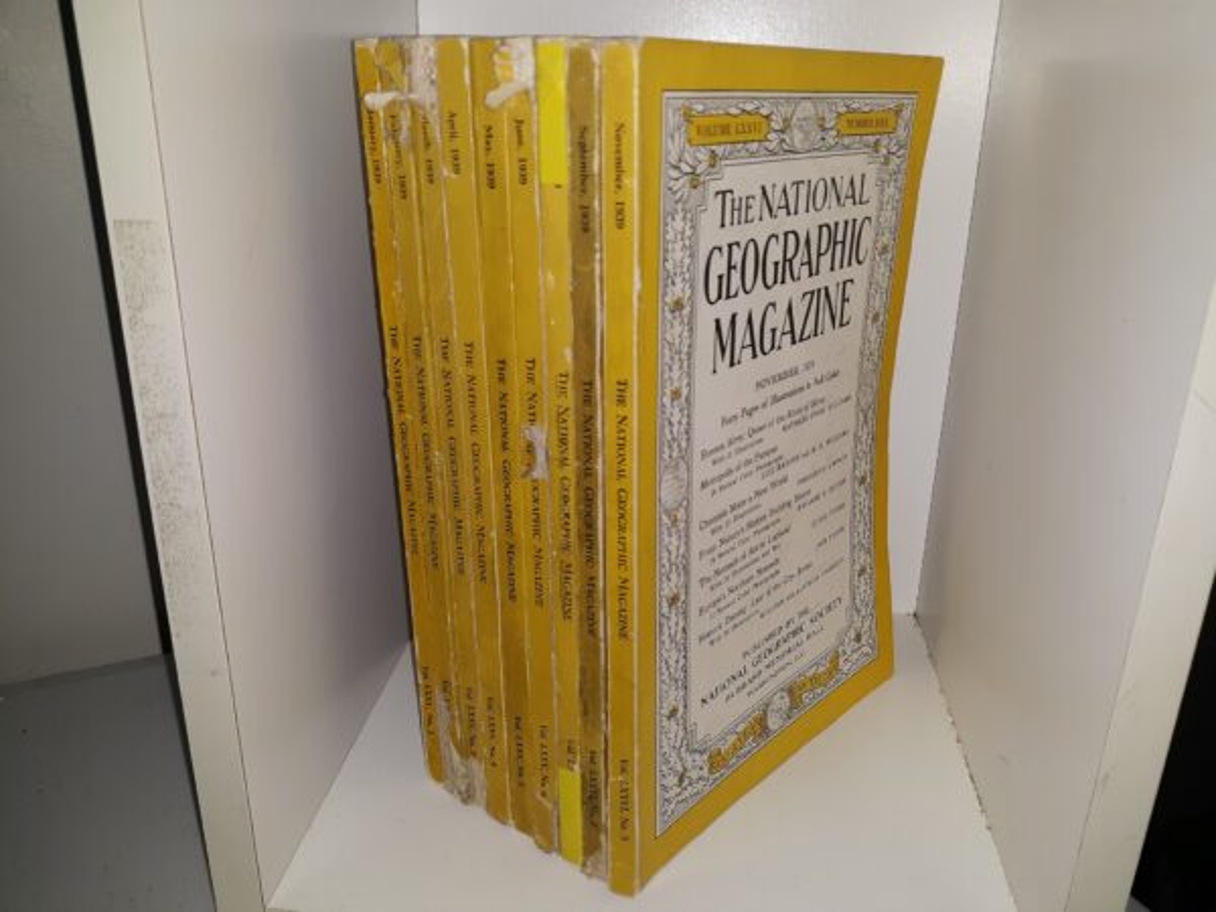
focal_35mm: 28
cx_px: 608
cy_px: 456
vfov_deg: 49.7
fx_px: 984
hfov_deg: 63.4
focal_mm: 3.7
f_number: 1.7
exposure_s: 1/120
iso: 40
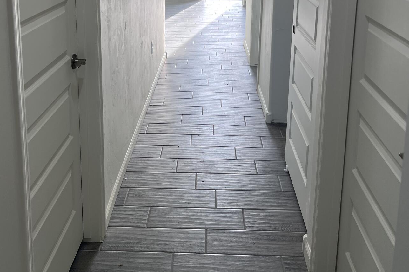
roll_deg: -0.7
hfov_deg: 46.4
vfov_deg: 30.4
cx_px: 193
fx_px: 477
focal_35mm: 42
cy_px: 25
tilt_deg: -11.7
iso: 40
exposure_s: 1/138
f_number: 1.5
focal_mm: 5.7
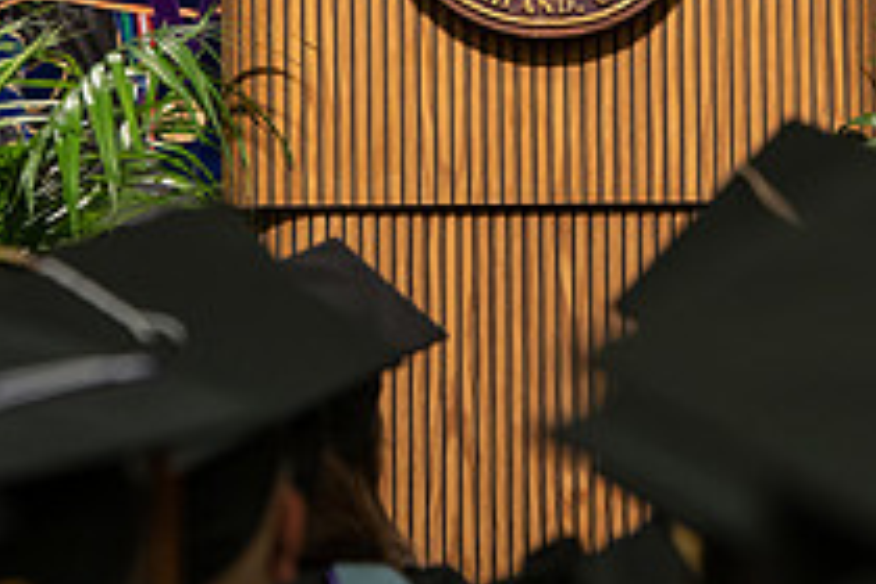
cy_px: -190
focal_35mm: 428
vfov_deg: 3.2
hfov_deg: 4.8
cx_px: 492
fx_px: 10414
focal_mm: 155
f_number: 5
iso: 1000
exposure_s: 1/200
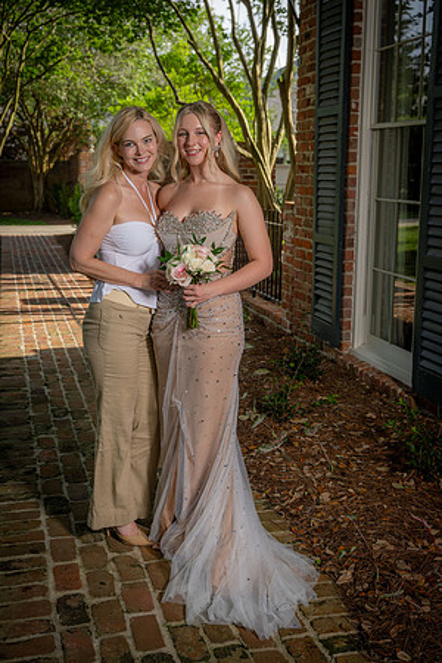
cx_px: 221
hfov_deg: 31.2
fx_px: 792
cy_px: 332
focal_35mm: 43
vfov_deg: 45.4
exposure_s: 1/160
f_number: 5.6
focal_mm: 43
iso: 100
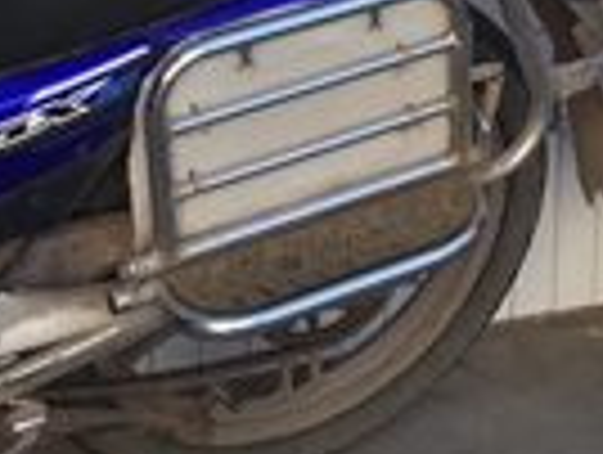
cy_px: -521
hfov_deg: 13.6
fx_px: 2408
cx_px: 828
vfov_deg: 9.8
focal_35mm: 138
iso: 32
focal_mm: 4.15
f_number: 2.2
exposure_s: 1/471
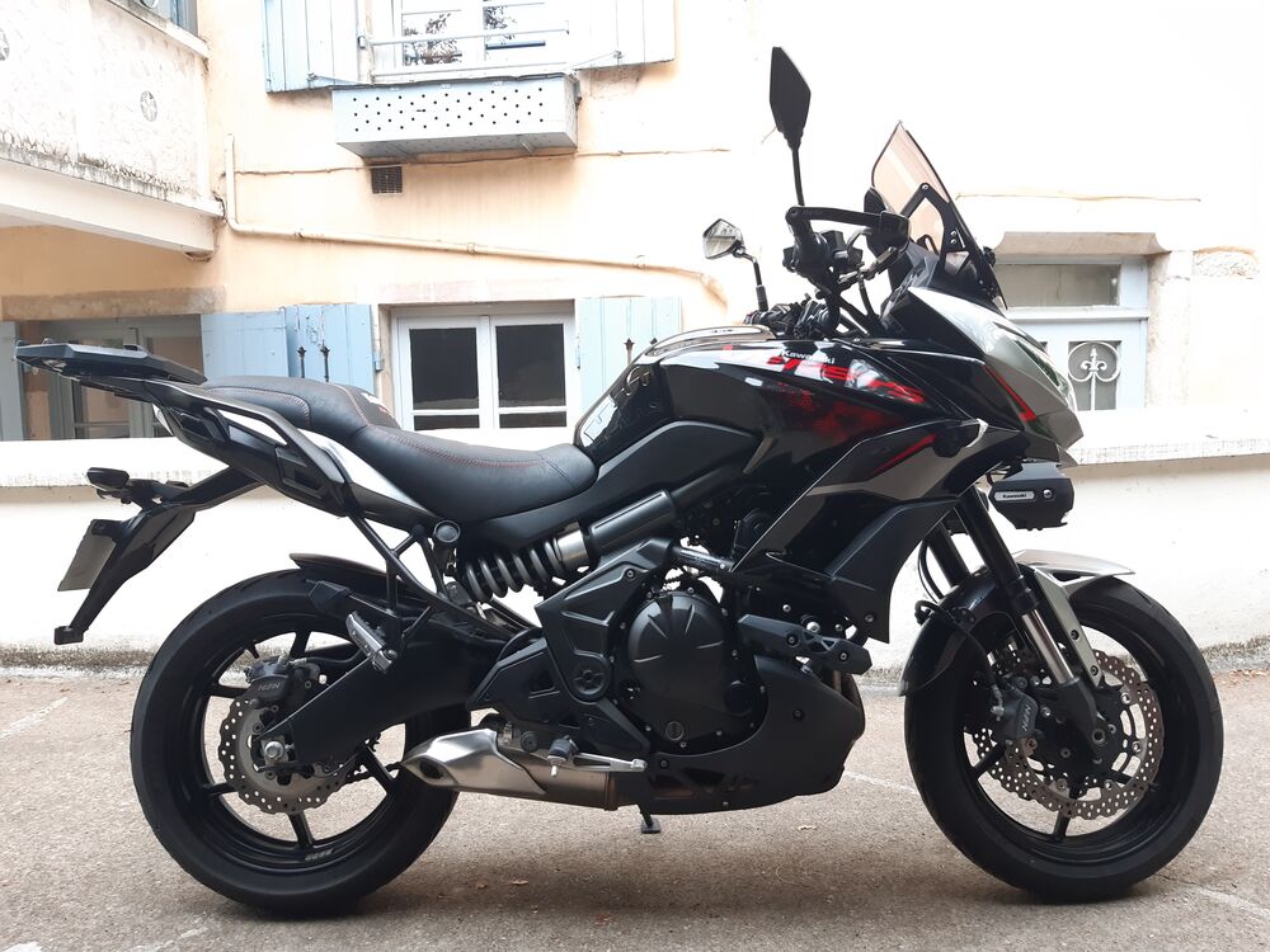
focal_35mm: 26
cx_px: 635
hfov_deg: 67.3
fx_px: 954
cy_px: 476
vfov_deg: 53.1
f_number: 1.7
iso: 80
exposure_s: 1/50
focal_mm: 3.92
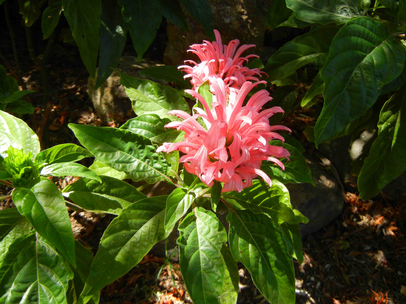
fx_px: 352
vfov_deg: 46.8
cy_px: 152
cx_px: 203
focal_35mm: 30
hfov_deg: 60.0
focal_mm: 5.4
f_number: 3.5
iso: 160
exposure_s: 1/298
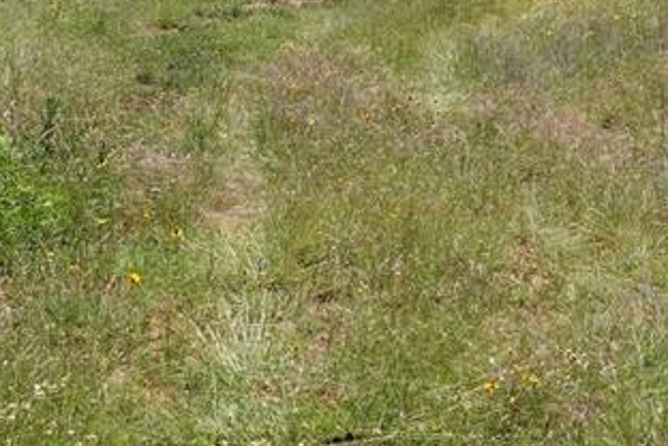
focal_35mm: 128
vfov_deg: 10.6
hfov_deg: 16.0
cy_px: -73
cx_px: 315
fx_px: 2375
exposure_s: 1/640
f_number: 4
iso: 100
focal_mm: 14.16
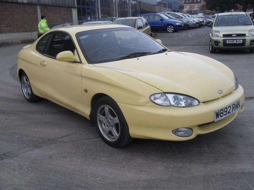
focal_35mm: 35
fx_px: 257
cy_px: 95
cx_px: 127
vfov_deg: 40.7
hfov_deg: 52.6
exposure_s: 1/350
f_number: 3.2
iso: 100
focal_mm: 6.3
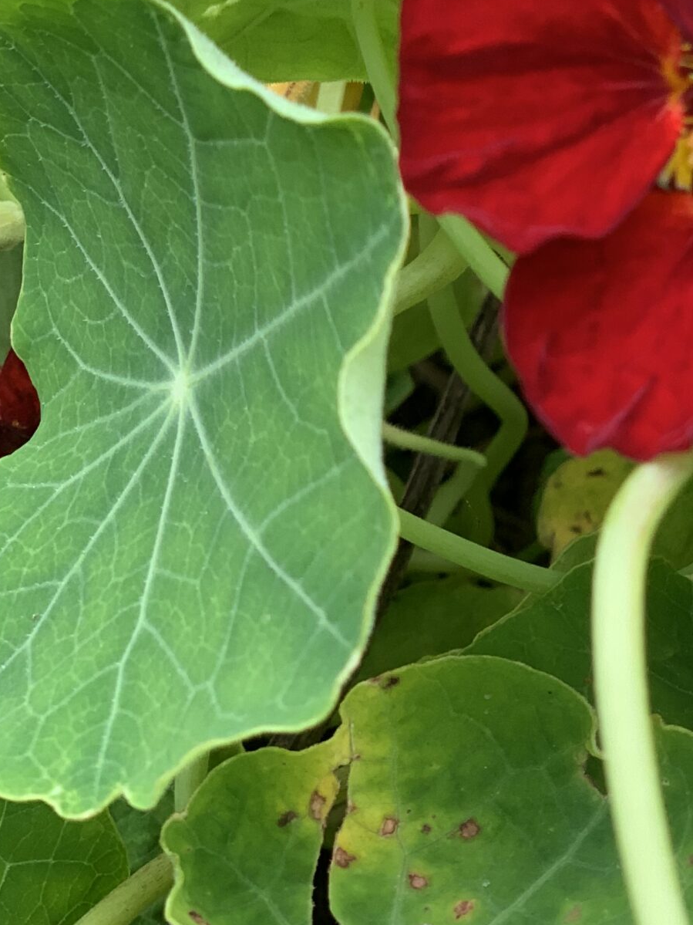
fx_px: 2963
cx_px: 693
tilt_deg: -44.6
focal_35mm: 111
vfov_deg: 17.6
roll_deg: +3.2
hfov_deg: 13.2
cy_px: 161
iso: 50
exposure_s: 1/122
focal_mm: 6
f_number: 2.4
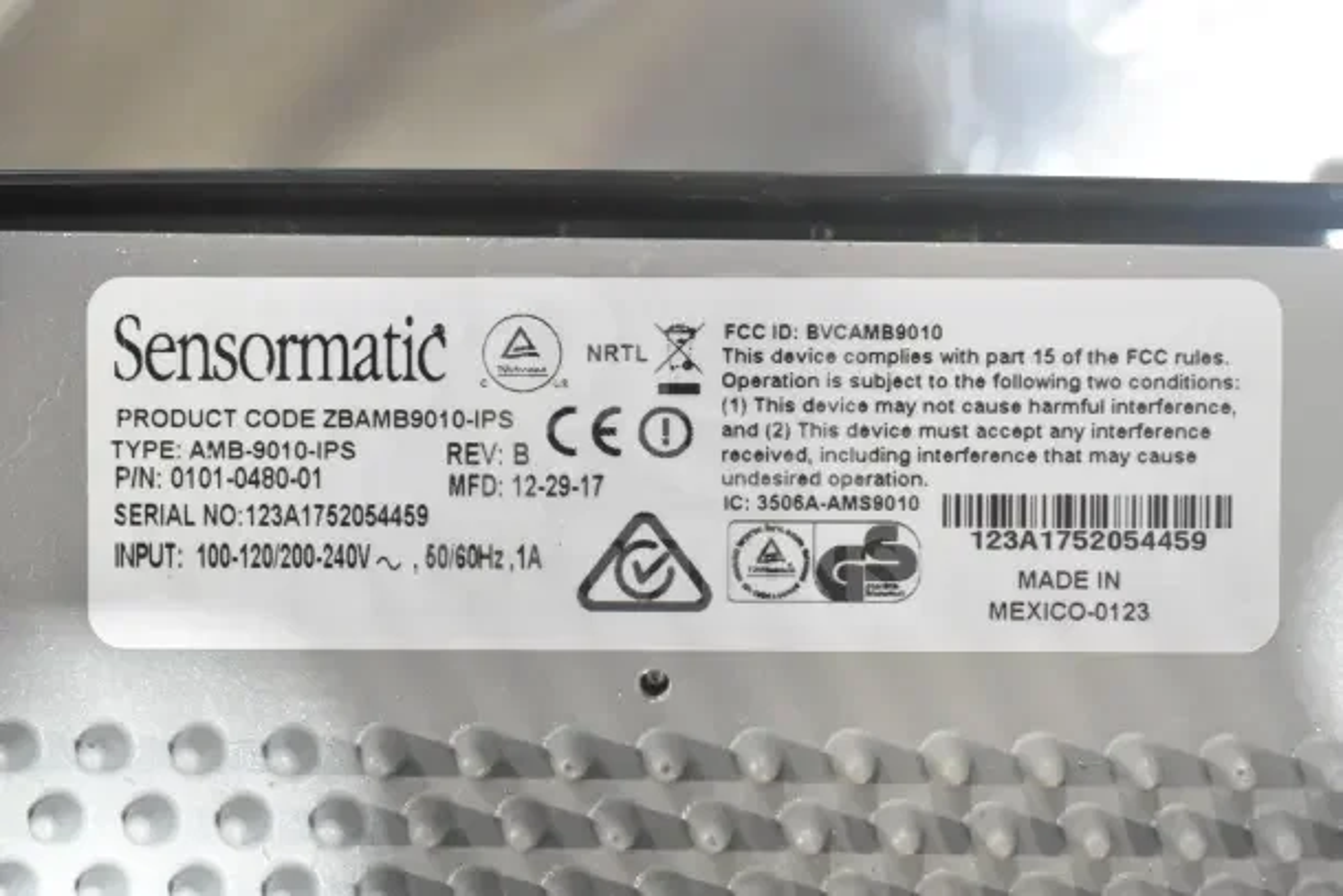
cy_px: 448
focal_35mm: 72
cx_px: 672
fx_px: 2686
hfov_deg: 28.1
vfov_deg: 18.9
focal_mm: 48
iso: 5000
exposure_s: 1/80
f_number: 5.3
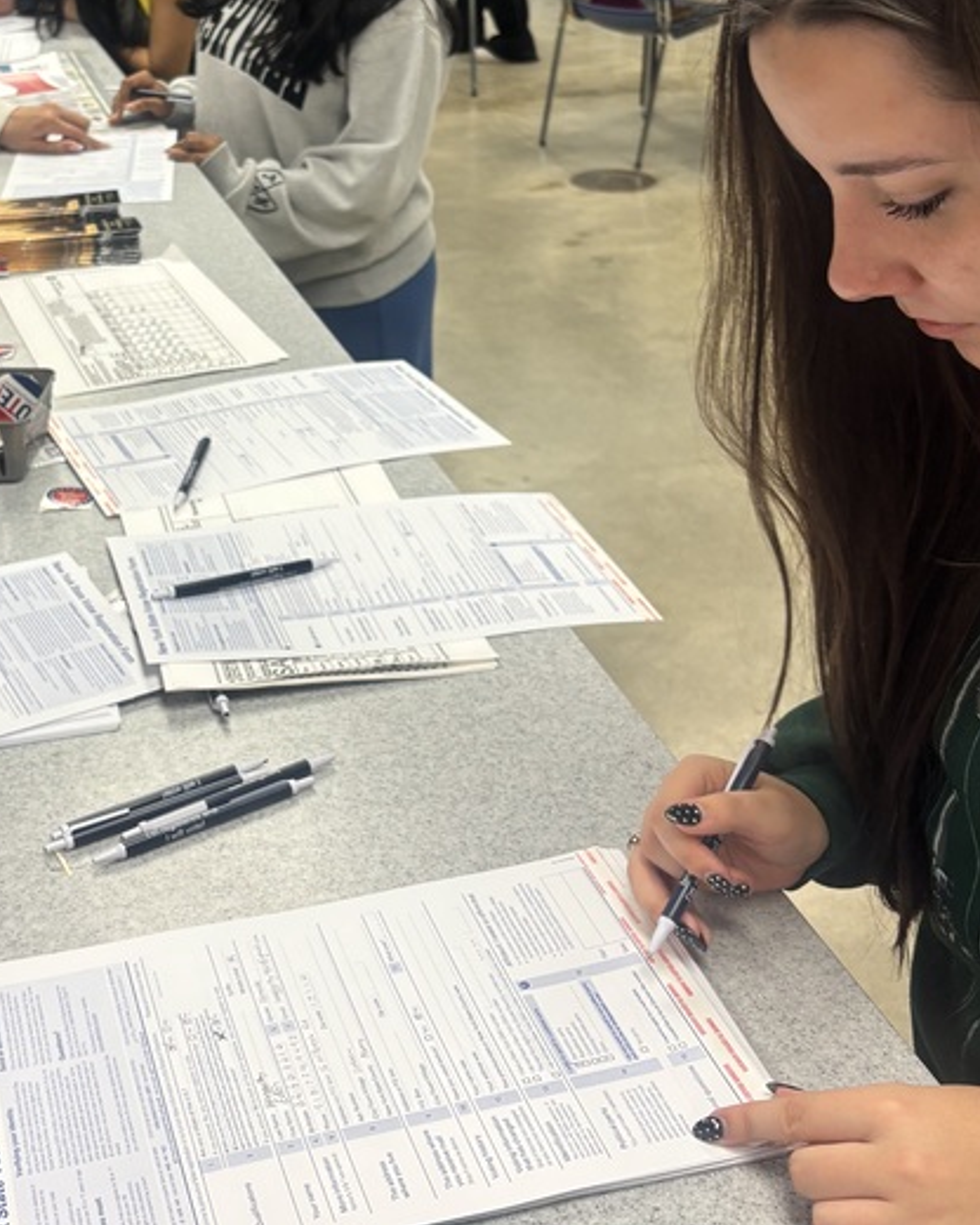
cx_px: 266
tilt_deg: -20.6
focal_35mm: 50
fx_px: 1813
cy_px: 323
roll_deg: +2.1
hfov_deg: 29.8
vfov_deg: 36.6
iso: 100
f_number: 1.6
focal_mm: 5.96
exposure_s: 1/60
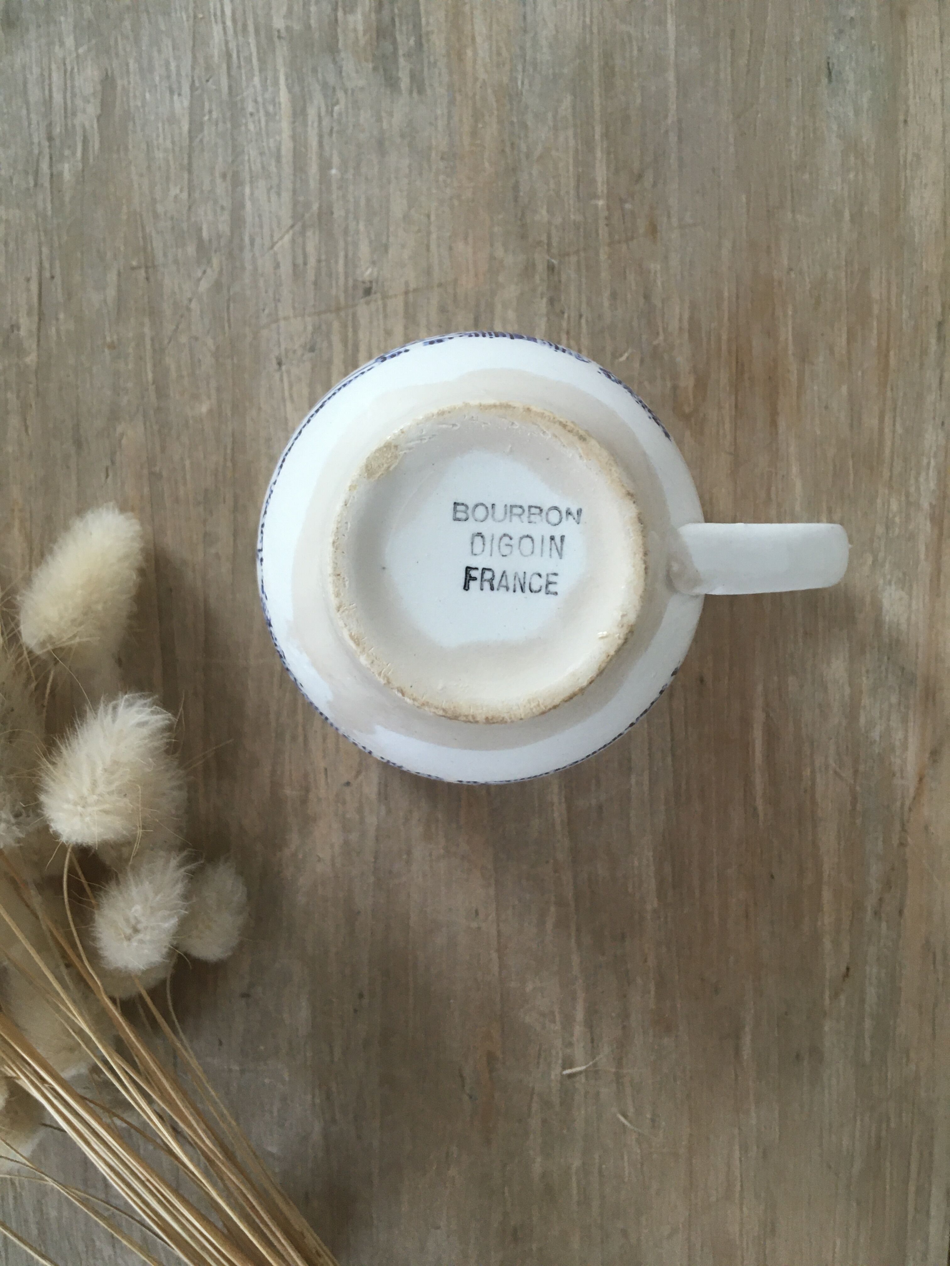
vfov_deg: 61.7
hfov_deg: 48.2
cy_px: 633
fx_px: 1061
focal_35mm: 29
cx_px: 475
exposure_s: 1/33
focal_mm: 4.15
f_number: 2.2
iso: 100
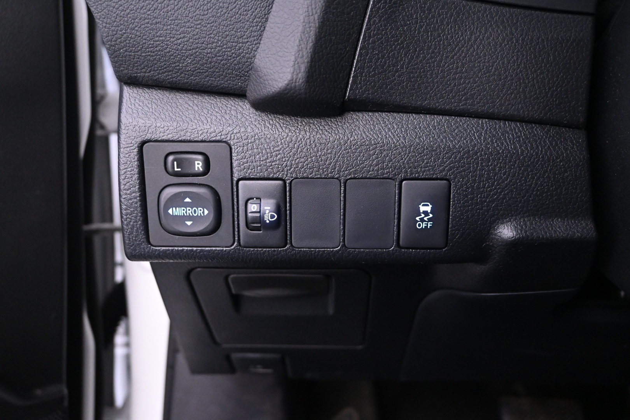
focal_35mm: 30
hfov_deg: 61.9
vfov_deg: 43.6
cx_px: 315
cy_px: 210
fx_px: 525
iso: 3200
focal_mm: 20
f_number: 3.8
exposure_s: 1/13
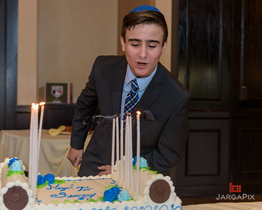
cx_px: 109
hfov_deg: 34.1
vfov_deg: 27.6
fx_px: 426
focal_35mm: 55
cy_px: 105
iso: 1250
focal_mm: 48
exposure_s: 1/125
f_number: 3.2
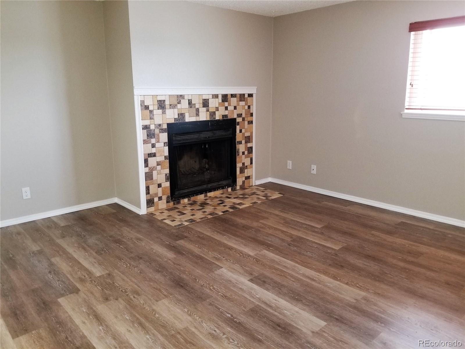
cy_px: 174
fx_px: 349
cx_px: 232
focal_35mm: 26
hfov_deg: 67.3
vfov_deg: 53.1
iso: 160
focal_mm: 4.25
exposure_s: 1/24
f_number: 1.7
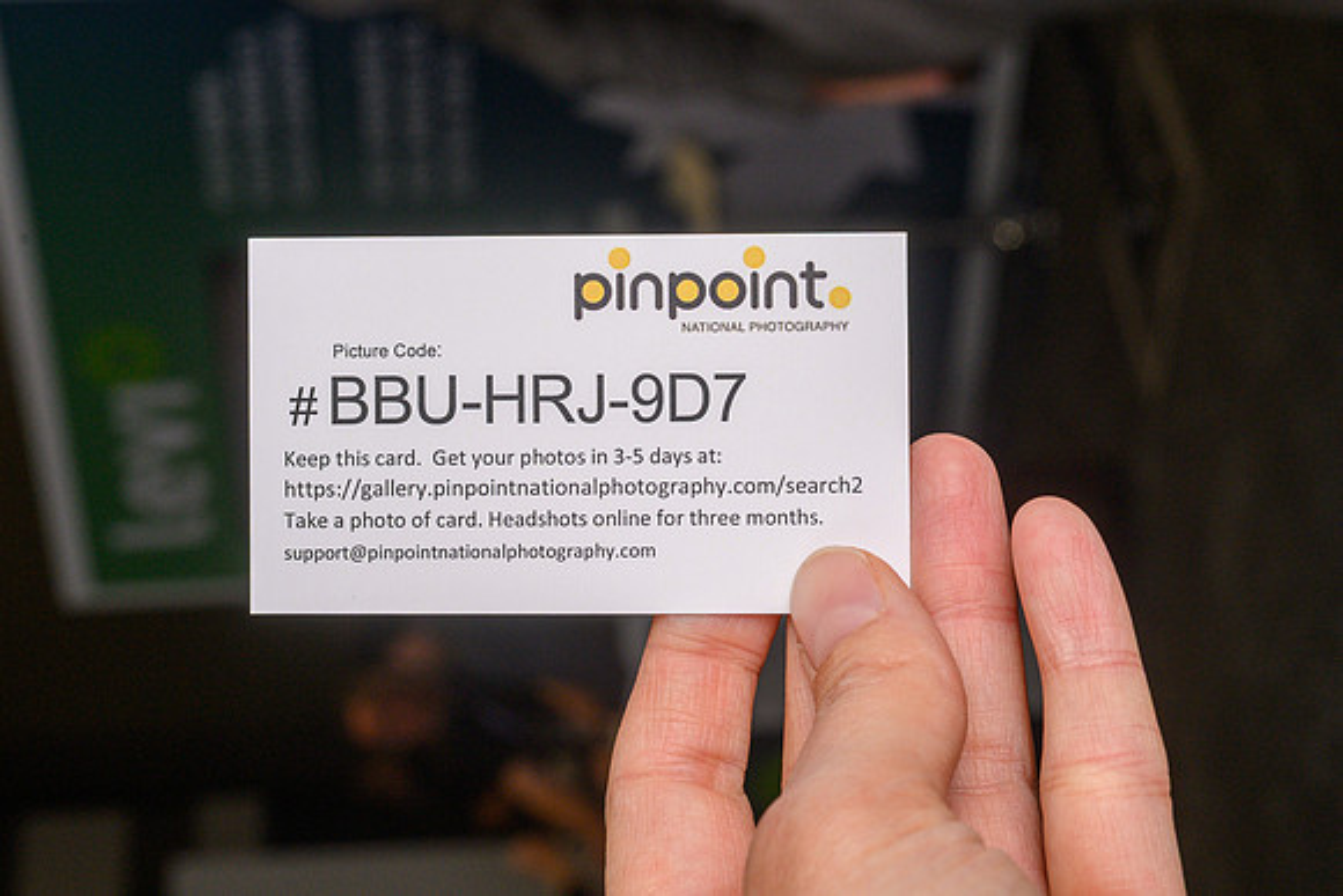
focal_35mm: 68
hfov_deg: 29.9
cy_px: 492
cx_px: 649
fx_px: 2519
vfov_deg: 20.2
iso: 320
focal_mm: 50
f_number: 10
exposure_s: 1/200
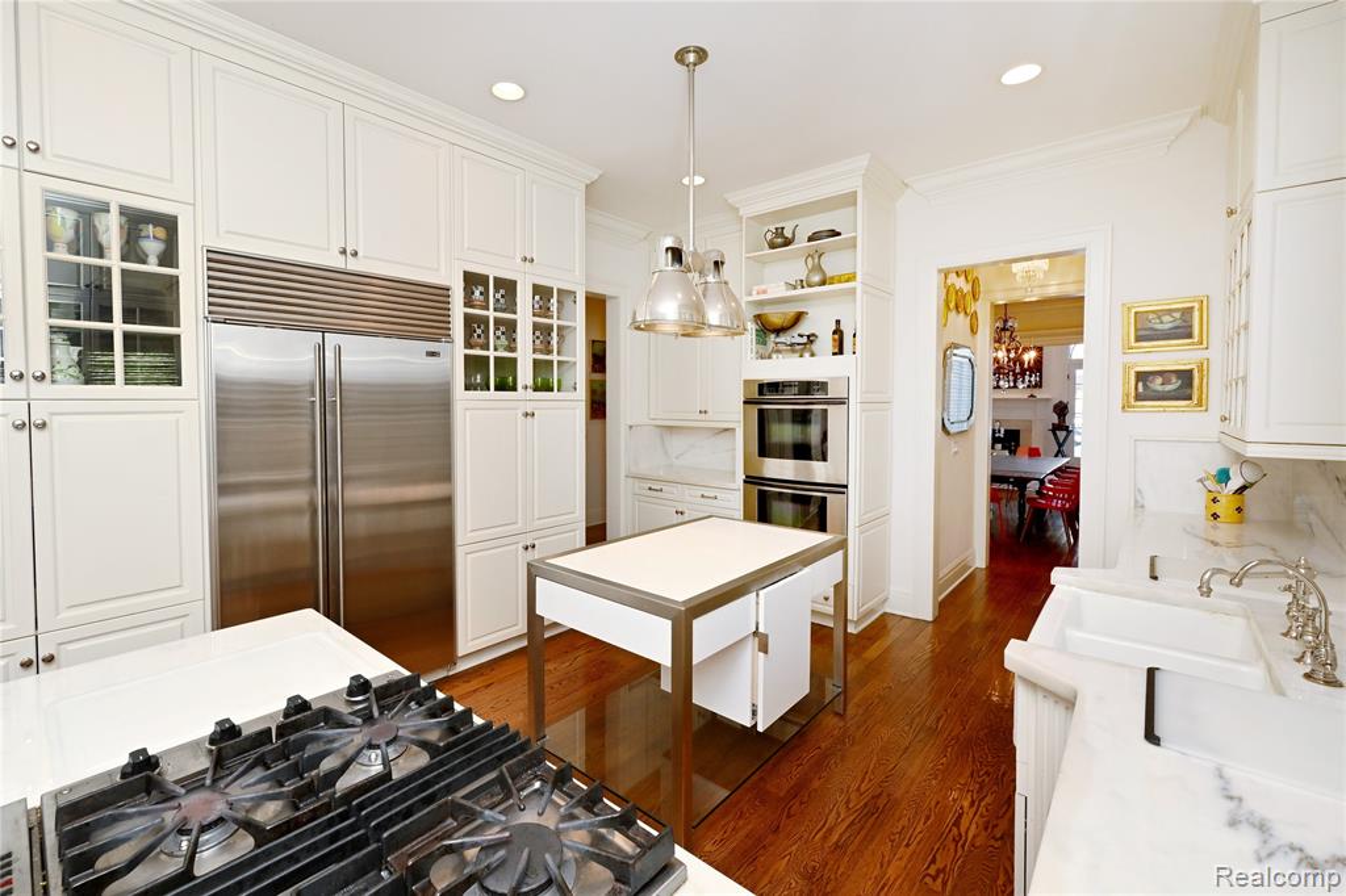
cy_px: 448
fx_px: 523
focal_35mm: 14
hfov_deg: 104.3
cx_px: 673
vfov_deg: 81.2
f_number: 13
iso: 800
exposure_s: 1/60
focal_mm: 14
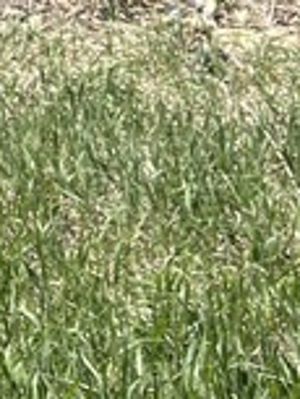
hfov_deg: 7.8
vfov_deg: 11.1
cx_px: -490
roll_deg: +1.3
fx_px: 2008
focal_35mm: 174
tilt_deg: -20.6
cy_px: -96
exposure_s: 1/2463
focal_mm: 5.1
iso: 50
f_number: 1.6
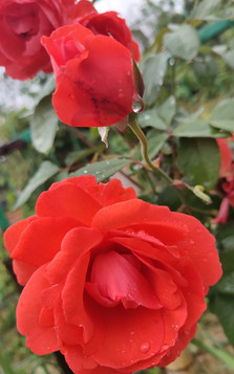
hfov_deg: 40.5
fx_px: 316
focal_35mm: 31
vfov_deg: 61.2
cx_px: 133
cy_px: 186
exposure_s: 1/1598
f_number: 1.8
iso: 50
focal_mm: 4.27
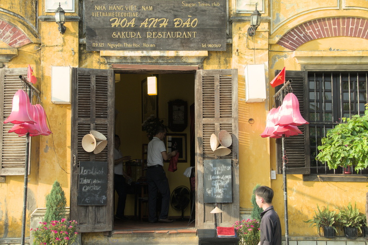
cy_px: 122
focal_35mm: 66
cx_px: 184
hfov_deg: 30.5
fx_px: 675
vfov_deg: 20.6
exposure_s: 1/320
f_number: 7.1
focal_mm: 44
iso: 800
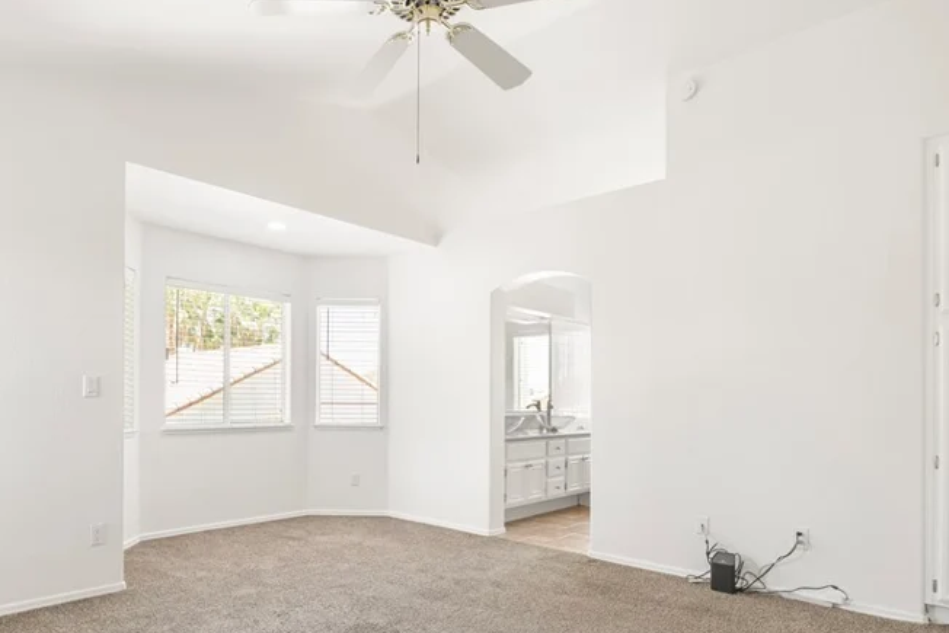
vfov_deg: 56.4
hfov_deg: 77.5
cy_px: 402
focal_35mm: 22
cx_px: 373
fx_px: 580
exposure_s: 1
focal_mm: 14
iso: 100
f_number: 9
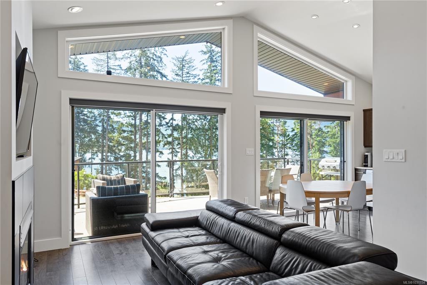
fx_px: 285
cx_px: 214
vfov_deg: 53.1
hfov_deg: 73.8
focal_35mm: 24
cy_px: 142
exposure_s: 1/30
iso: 400
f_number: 5.6
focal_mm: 24
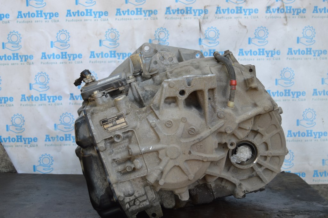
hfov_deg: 35.1
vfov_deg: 23.7
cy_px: 109
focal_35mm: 57
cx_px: 164
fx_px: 519
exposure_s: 1/125
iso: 160
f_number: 5.6
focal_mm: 38
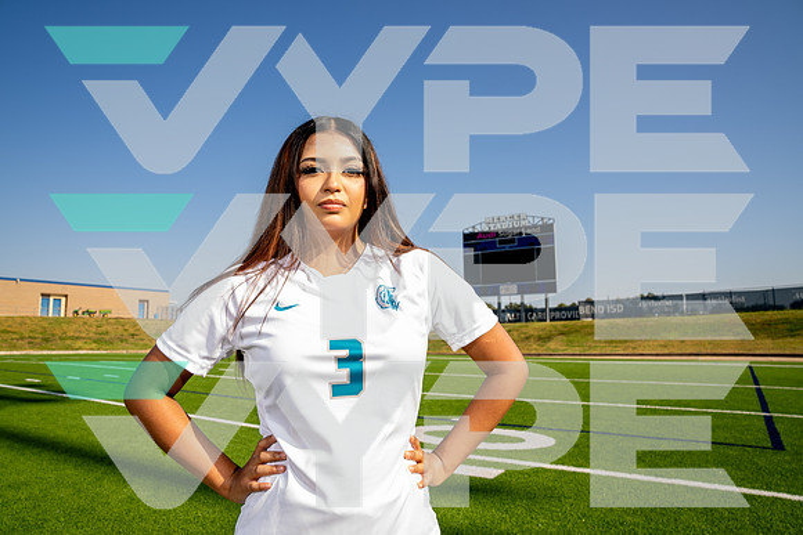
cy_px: 268
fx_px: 535
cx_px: 402
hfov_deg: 73.7
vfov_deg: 53.2
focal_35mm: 24
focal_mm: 24
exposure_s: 1/125
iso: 50
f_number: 7.1
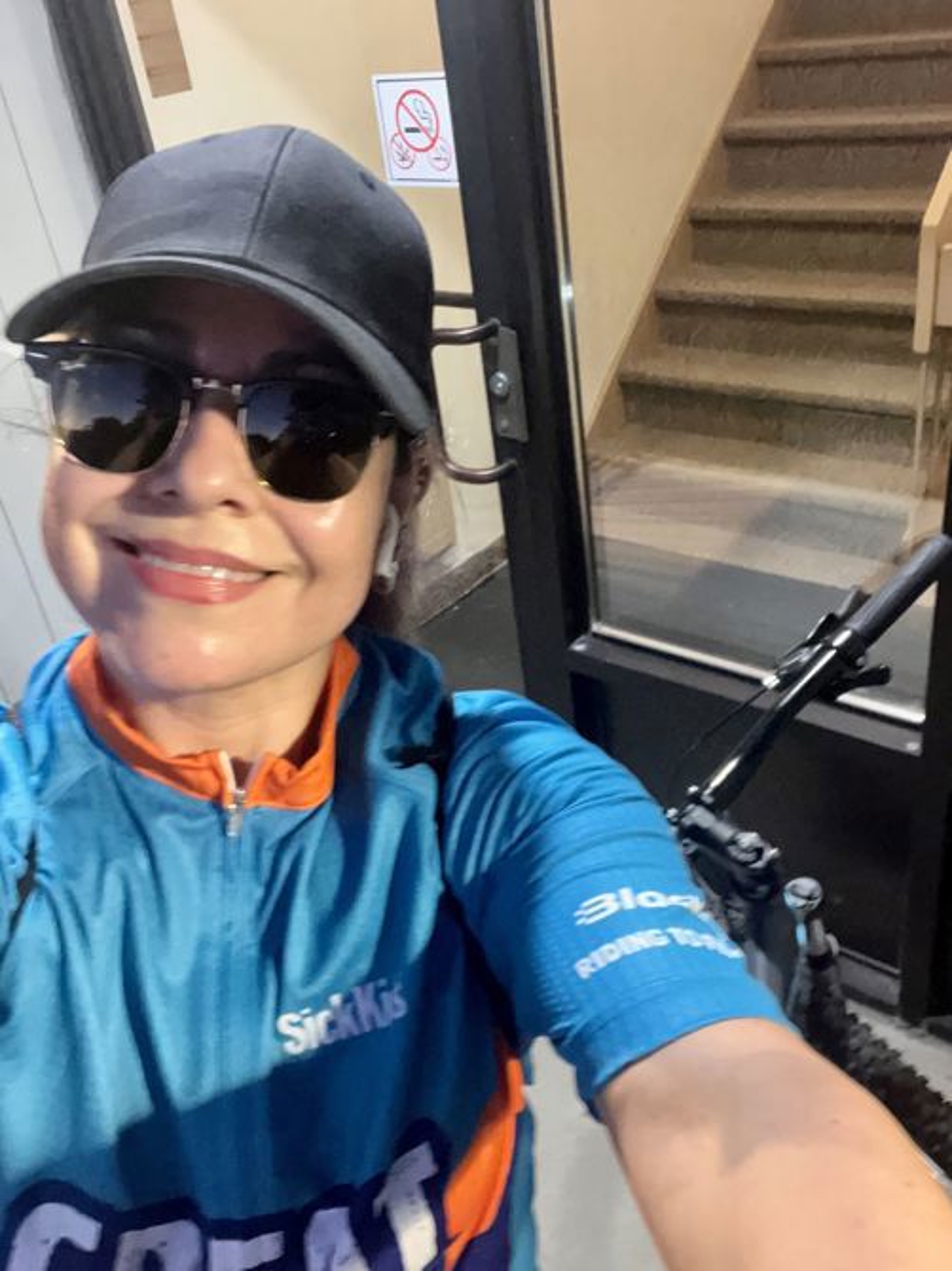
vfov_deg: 60.0
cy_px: 636
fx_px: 1101
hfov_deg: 46.8
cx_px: 476
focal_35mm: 30
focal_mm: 2.71
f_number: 2.2
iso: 800
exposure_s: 1/20
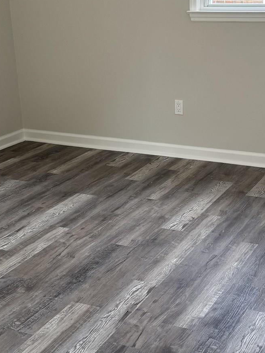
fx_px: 643
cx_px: 168
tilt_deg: -17.2
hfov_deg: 23.2
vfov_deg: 30.7
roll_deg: +1.7
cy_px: 162
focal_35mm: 63
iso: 100
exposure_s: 1/154
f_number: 1.78
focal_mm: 6.76
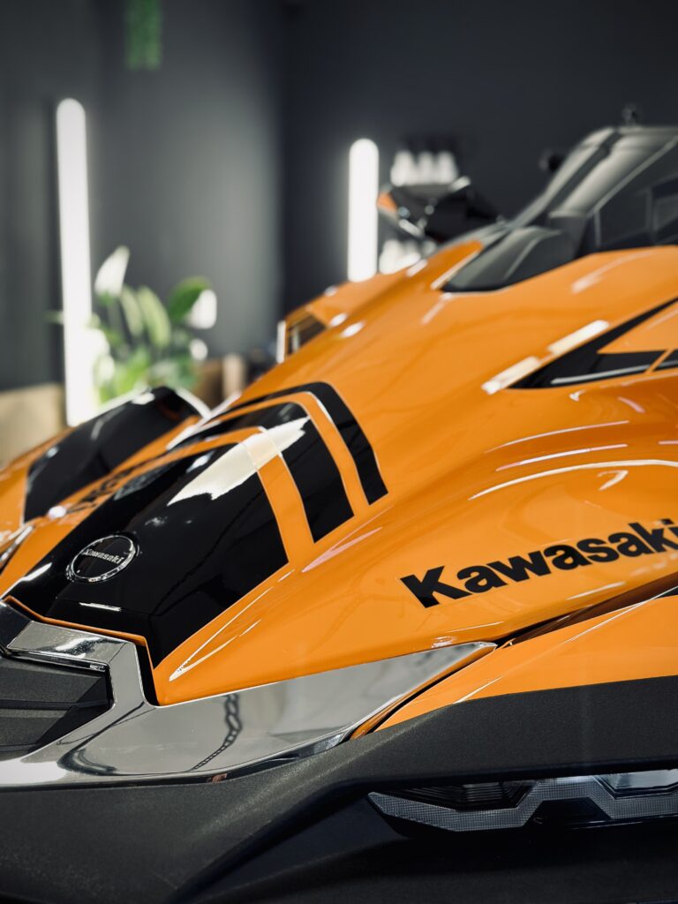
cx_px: 339
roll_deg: -1.5
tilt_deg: -8.7
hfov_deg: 30.3
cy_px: 452
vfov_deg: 39.7
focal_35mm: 48
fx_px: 1254
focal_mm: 6.86
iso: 100
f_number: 1.78
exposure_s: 1/50
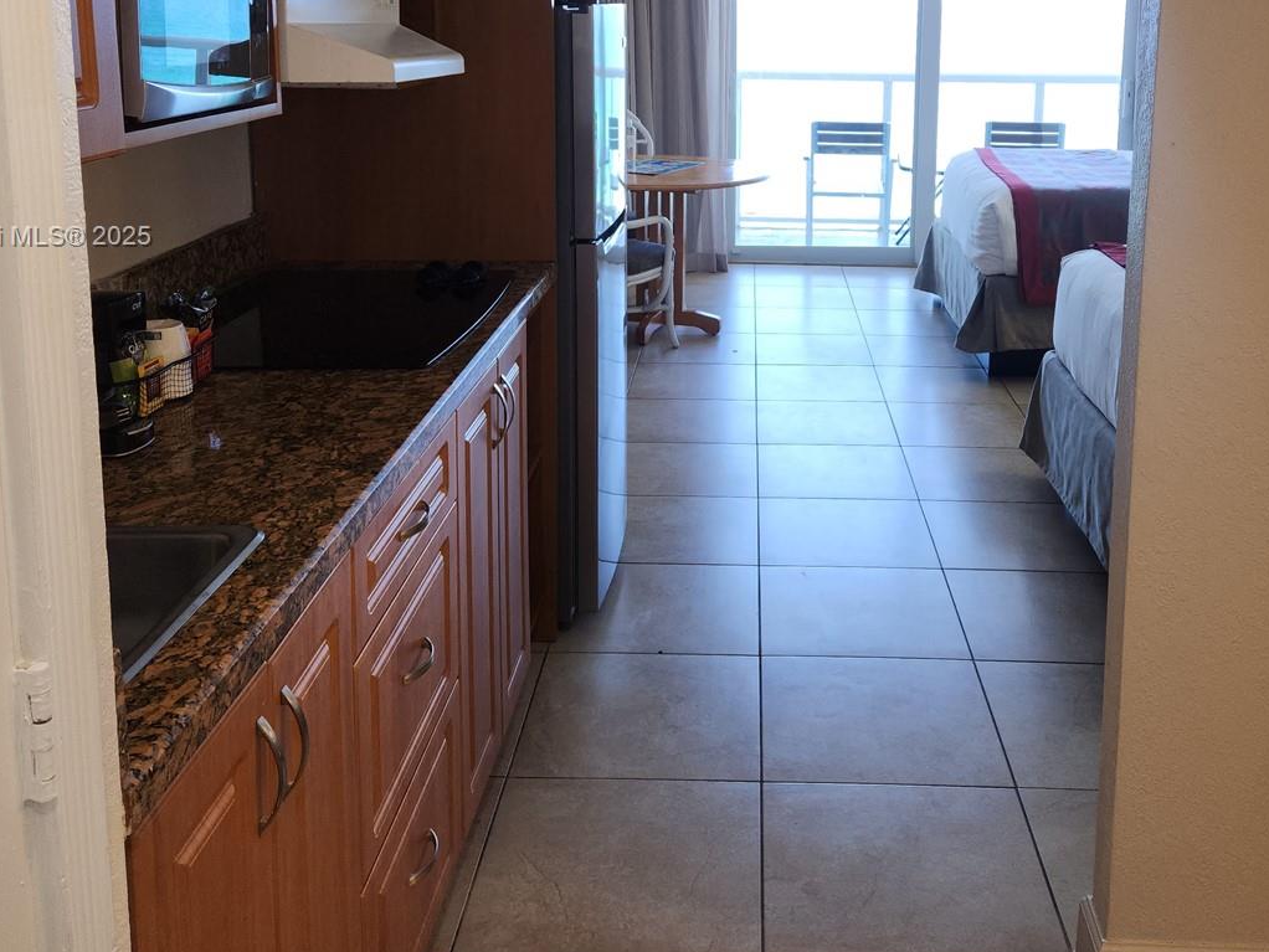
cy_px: 238
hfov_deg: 51.1
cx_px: 747
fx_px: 1320
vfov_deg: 38.6
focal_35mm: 36
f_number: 1.8
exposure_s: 1/60
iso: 32
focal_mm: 5.4
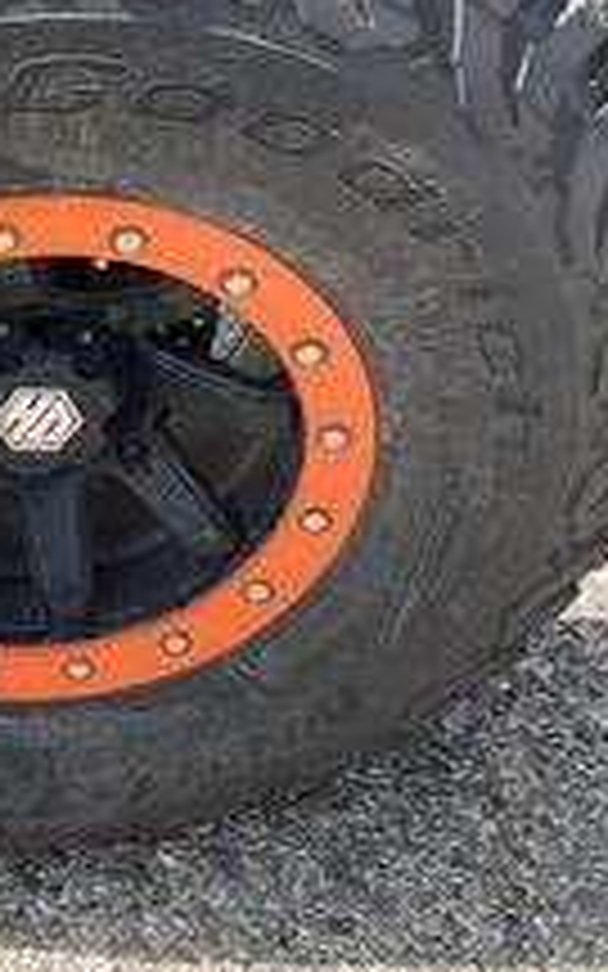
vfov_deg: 35.4
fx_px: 1511
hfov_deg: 22.0
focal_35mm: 57
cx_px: 14
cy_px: 346
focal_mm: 3
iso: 25
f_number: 1.8
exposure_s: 1/635
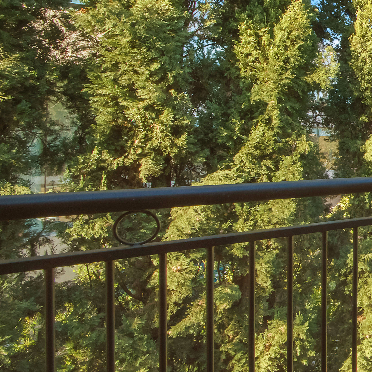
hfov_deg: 25.9
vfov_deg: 46.7
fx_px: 426
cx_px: 610
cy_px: 132
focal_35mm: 35
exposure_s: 1/10
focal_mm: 12
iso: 320
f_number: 16
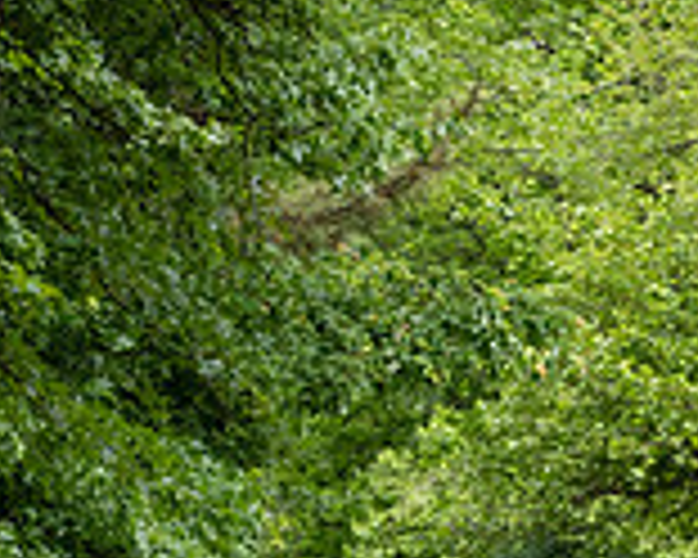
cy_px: 1105
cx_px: 652
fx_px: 5412
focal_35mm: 262
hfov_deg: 7.4
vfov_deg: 5.8
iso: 400
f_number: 5
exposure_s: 1/400
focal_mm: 52
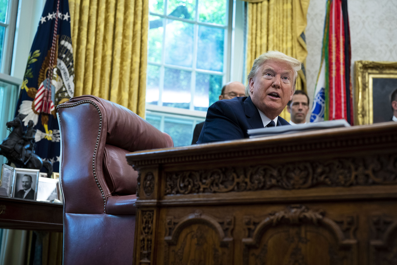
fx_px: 562
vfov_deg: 26.5
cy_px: 134
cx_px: 197
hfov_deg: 38.9
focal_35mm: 51
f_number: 2.8
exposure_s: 1/200
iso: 2500
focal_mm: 50
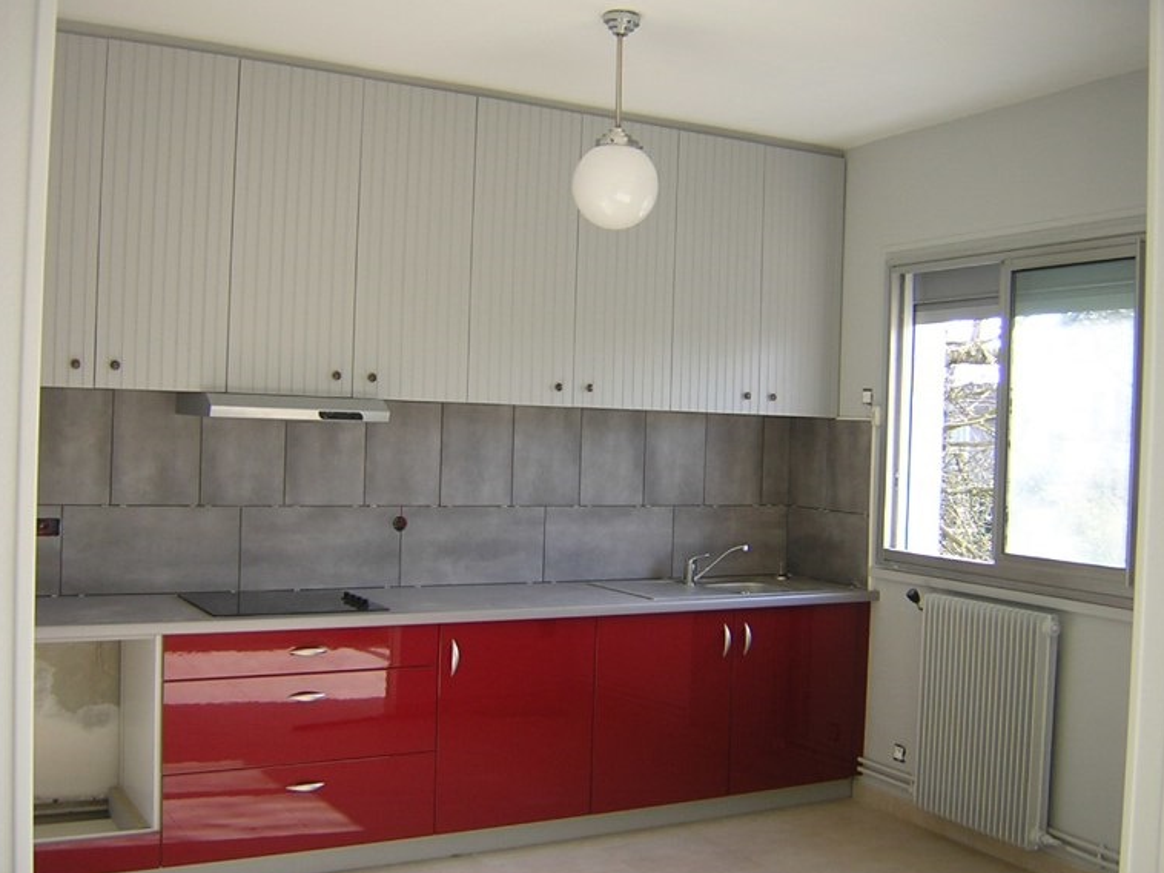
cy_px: 423
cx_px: 605
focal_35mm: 38
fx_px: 1277
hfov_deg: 49.0
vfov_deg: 37.7
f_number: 2.6
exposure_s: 1/96.9
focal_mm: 4.7
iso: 100
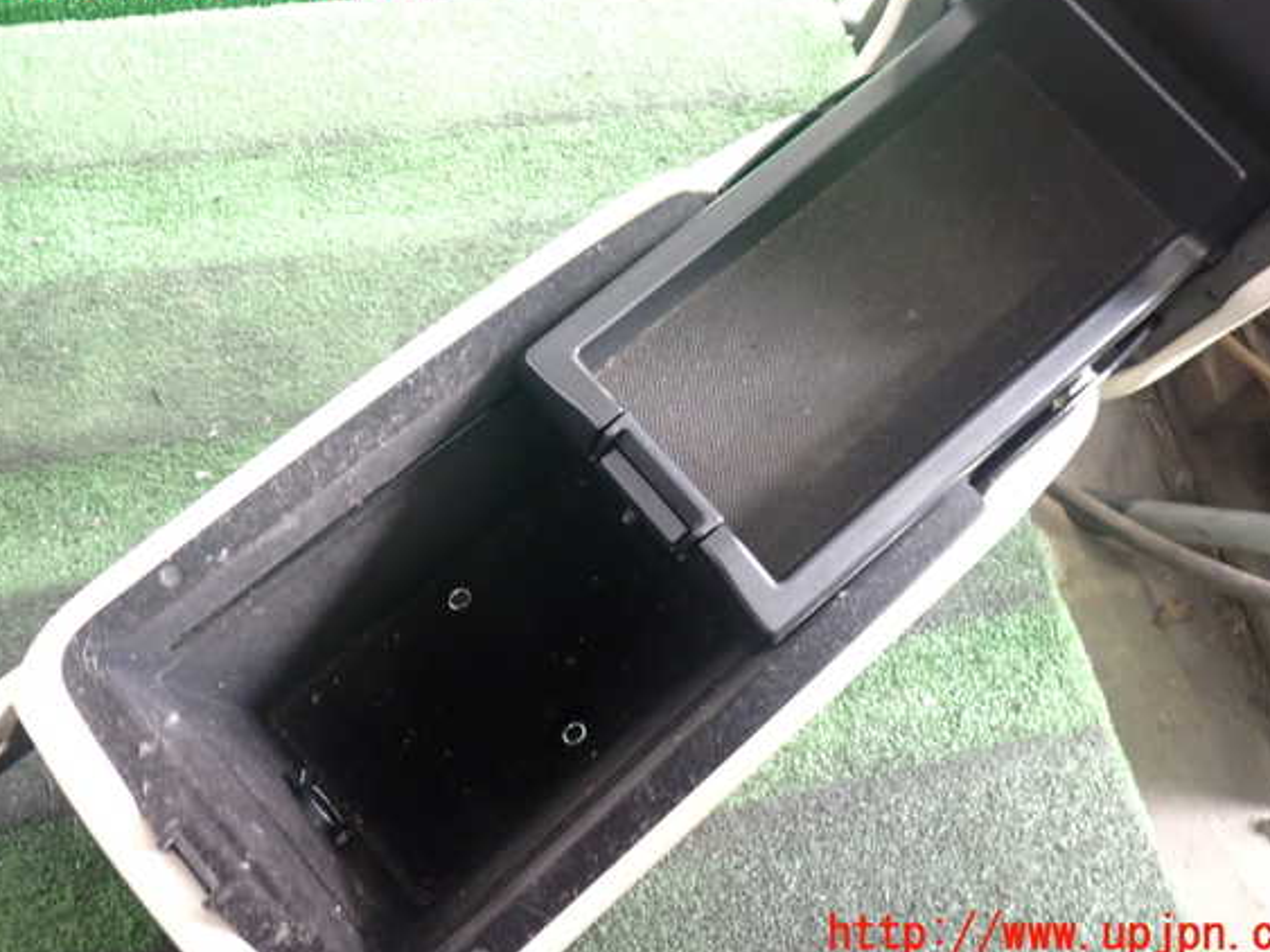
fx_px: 1174
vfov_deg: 44.1
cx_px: 661
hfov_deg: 56.8
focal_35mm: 32
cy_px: 456
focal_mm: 5.4
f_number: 2.3
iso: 400
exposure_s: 1/30
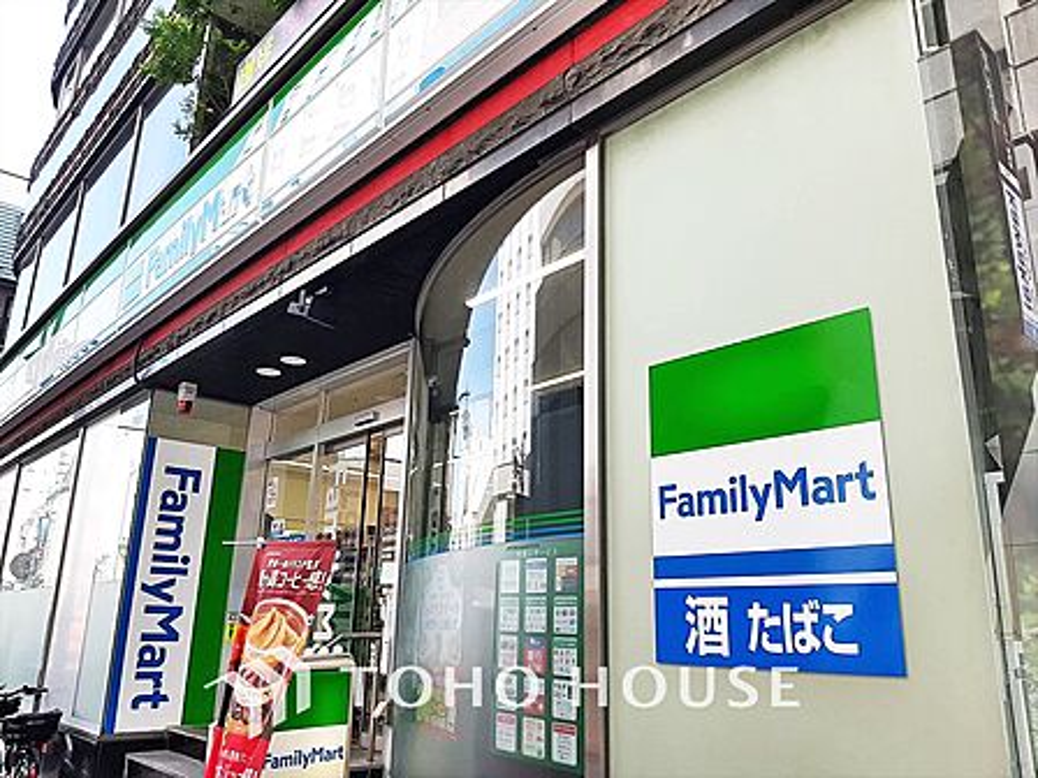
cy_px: 389
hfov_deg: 67.3
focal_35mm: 26
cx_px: 519
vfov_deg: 53.1
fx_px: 780
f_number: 1.7
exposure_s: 1/449
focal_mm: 3.93
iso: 40
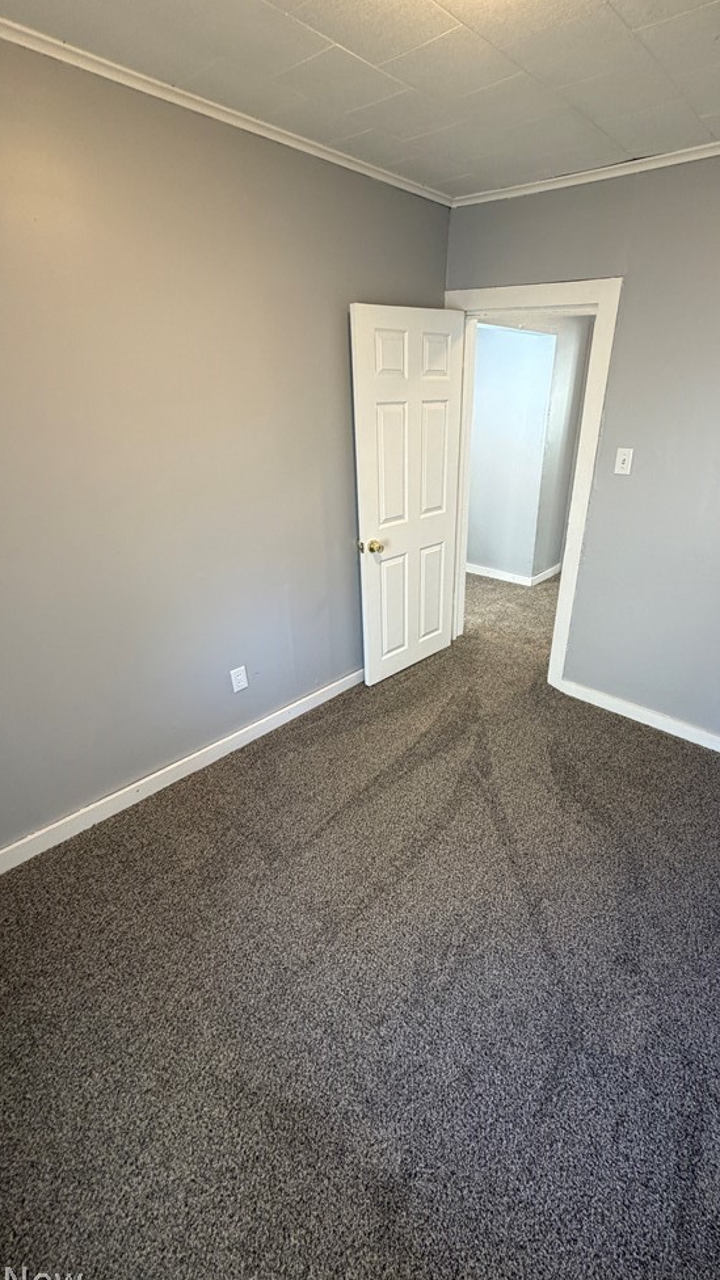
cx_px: 407
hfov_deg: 66.8
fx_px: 543
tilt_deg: -26.5
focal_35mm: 16
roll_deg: -0.2
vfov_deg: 99.4
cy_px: 640
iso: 200
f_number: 2.2
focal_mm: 2.22
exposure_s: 1/60
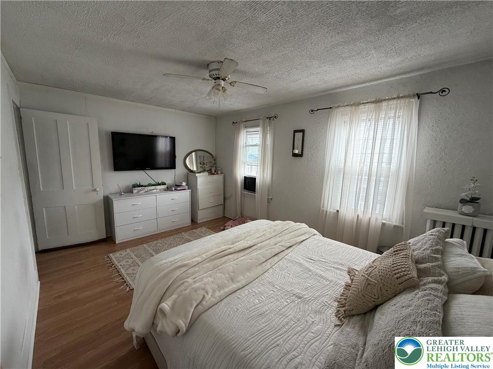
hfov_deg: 102.1
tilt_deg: -9.3
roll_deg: -1.5
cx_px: 246
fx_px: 199
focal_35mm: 14
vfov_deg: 85.7
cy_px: 184
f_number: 2.2
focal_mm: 2.22
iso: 250
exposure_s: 1/121
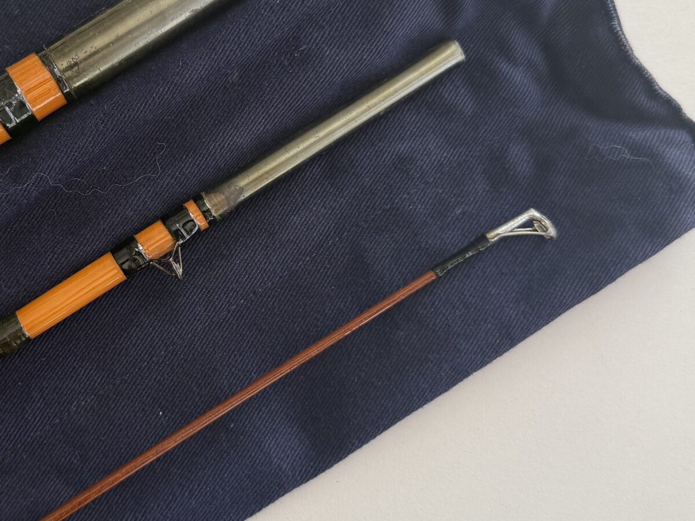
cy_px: 254
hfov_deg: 36.8
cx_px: 190
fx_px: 1024
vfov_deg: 28.6
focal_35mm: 51
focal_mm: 6.76
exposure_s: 1/147
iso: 64
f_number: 1.78
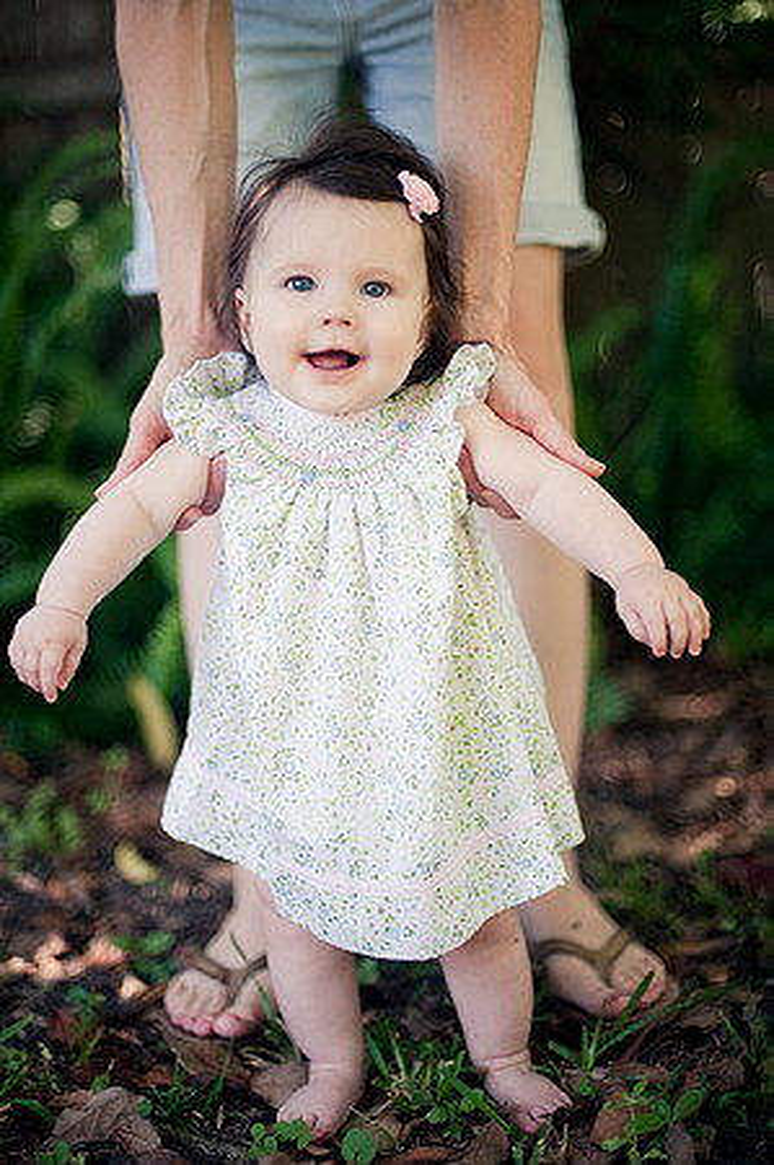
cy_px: 582
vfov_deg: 39.6
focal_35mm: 50
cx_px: 387
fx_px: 1616
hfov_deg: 26.9
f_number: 1.4
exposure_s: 1/800
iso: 200
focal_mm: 50
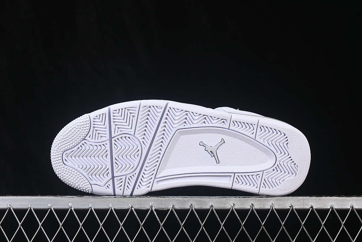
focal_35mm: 75
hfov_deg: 27.0
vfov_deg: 18.2
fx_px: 754
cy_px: 121
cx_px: 181
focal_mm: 50
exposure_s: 1/80
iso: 160
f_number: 8
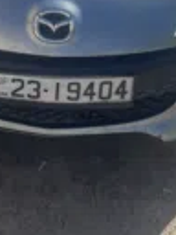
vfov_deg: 23.2
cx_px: 28
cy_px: 2
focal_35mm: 81
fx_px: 549
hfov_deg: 18.0
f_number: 1.6
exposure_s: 1/3125
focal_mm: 4.2
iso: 32
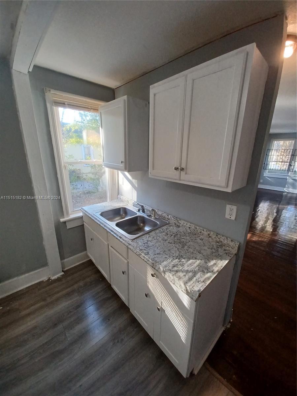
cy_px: 198
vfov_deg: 106.2
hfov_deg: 89.9
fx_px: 149
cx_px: 148
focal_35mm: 13
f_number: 2.2
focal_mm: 1.42
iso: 125
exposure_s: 1/40
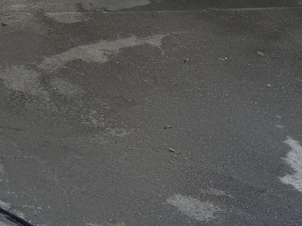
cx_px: -43
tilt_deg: -7.6
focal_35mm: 95
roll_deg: -1.3
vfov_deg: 13.9
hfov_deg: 19.6
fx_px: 829
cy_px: -175
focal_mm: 6.76
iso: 80
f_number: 1.78
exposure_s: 1/2169
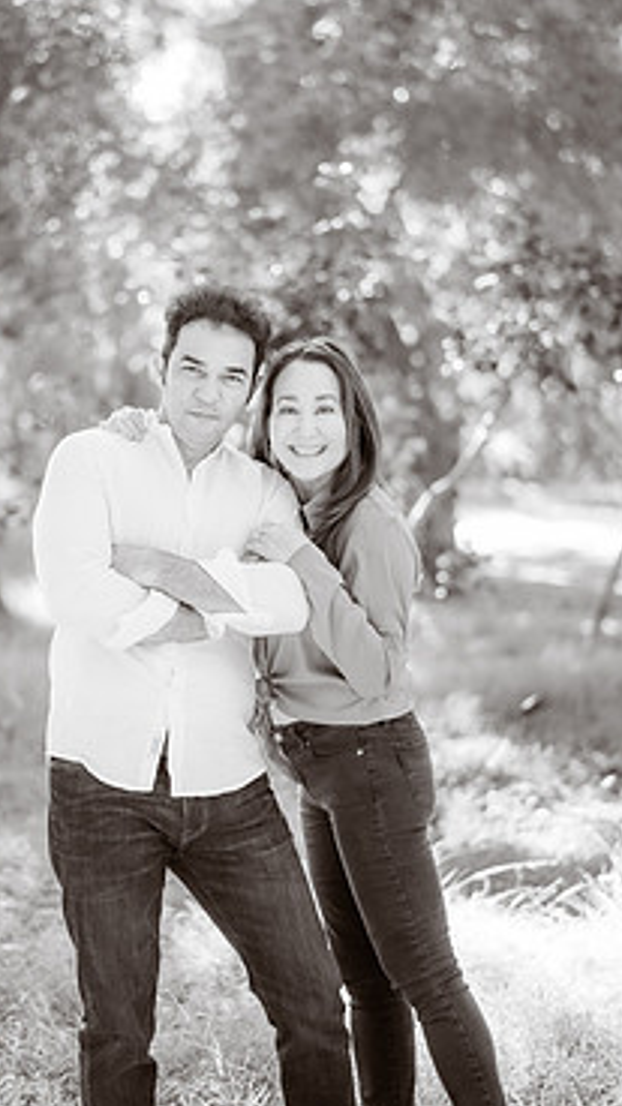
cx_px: 237
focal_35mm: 64
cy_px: 478
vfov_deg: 32.8
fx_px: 1877
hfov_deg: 18.8
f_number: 1.4
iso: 200
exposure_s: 1/250
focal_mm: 50
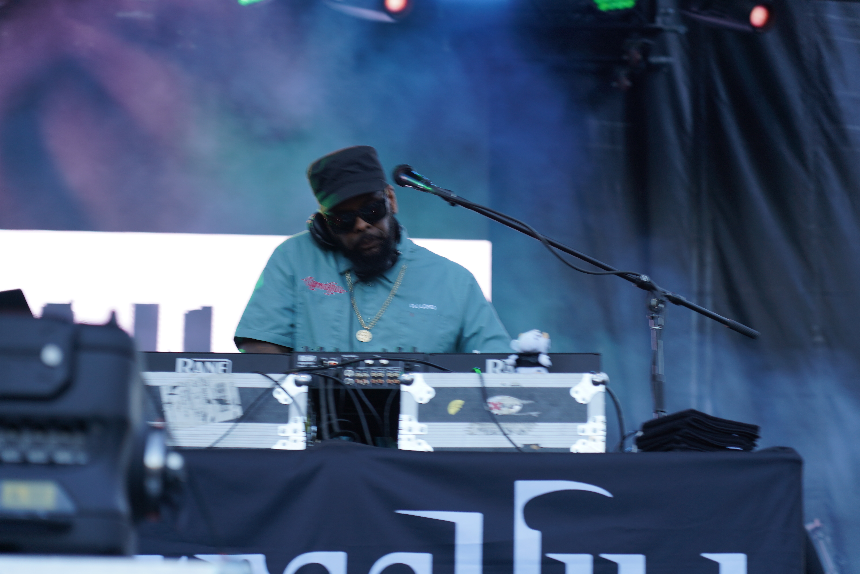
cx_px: 430
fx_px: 2508
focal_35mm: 105
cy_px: 287
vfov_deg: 13.0
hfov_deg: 19.5
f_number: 4
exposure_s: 1/125
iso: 160
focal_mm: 105
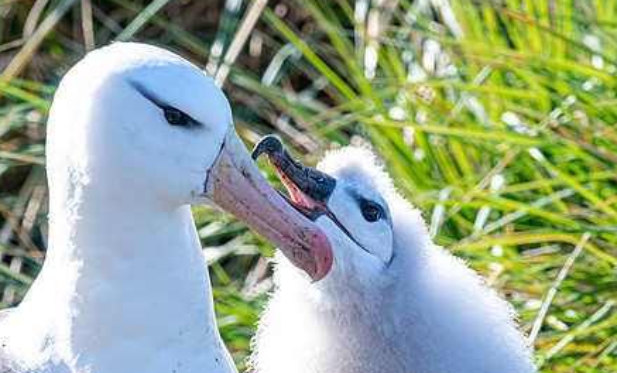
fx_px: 13161
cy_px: 278
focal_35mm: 790
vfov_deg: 1.6
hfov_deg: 2.7
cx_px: 424
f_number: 8
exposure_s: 1/640
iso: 800
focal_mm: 300
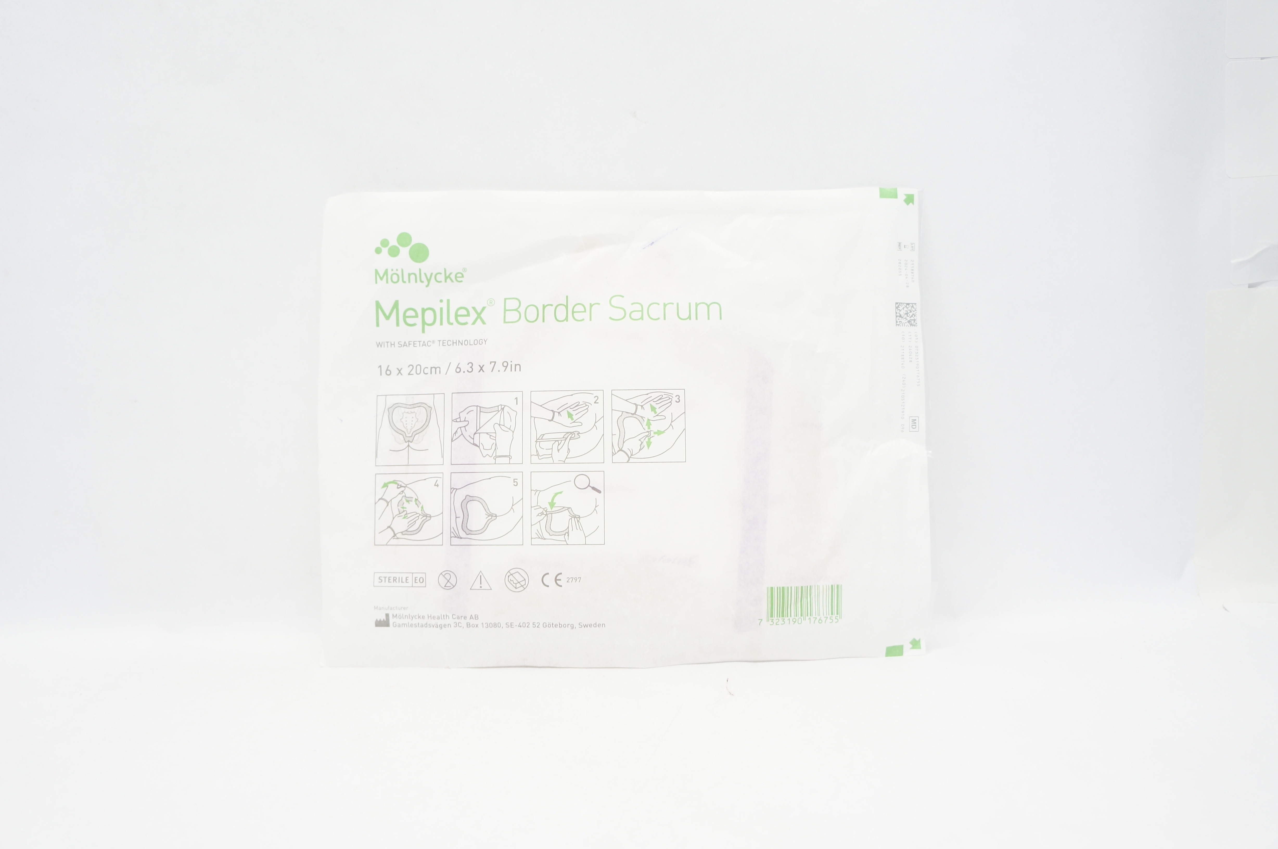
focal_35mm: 27
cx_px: 639
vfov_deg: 47.8
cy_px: 424
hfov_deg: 67.4
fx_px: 957
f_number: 4
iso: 400
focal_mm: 18
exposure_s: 1/80
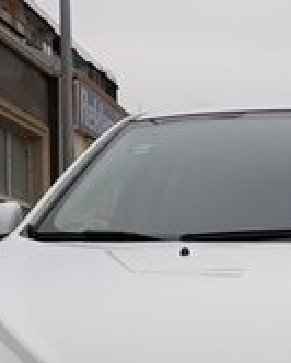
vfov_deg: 17.3
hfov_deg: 14.3
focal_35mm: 105
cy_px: 452
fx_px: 1129
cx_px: 344
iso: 40
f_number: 1.7
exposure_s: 1/889
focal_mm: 3.71
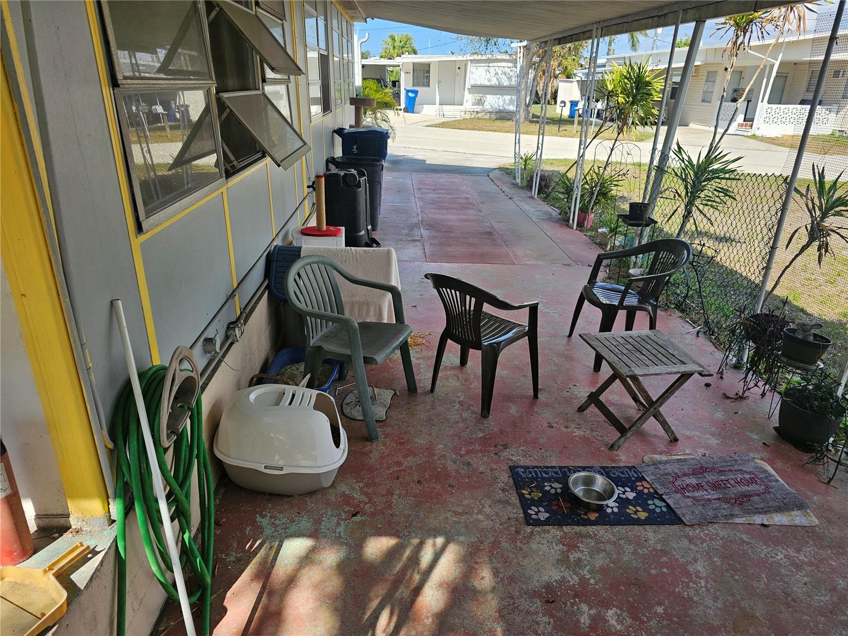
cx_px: 424
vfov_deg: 58.9
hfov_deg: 73.9
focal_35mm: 23
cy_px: 318
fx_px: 563
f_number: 1.7
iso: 10
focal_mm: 6.3
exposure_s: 1/276
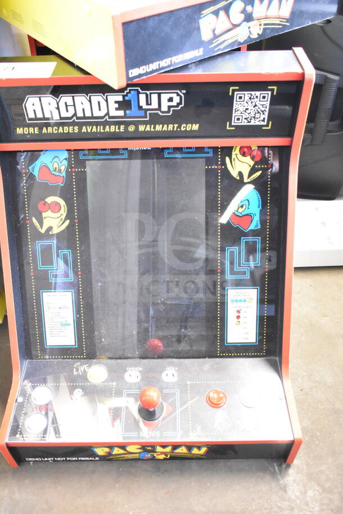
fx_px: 450
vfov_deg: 59.5
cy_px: 257
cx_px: 172
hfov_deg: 41.7
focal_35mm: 32
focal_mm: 21
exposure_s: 1/30
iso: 8000
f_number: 3.8
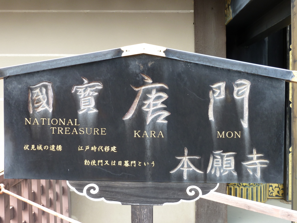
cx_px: 148
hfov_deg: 42.9
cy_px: 112
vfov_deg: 32.9
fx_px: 378
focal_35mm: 44
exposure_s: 1/50
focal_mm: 7.3
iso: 80
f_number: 3.7
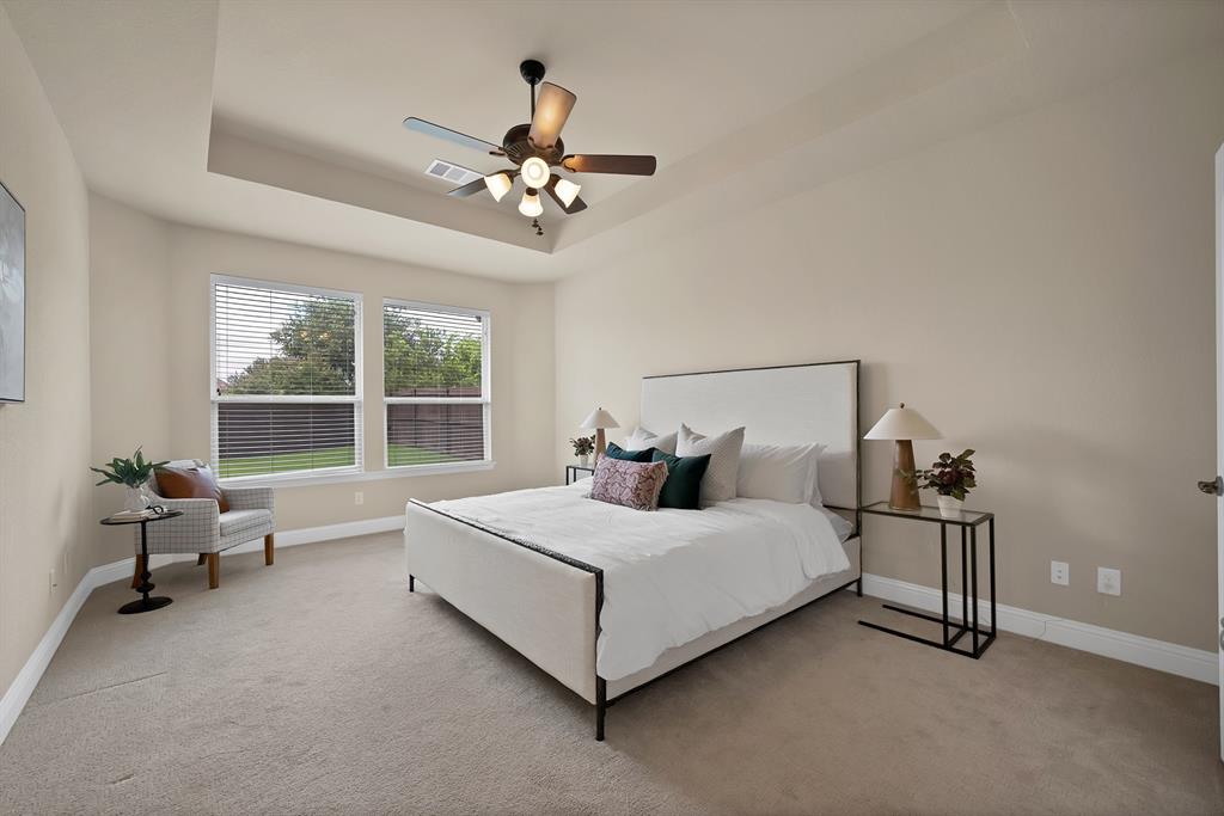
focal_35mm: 14
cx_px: 612
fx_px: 476
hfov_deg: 104.2
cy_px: 408
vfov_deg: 81.2
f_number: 9
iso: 640
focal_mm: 14
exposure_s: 1/15
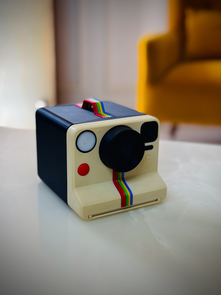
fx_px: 409
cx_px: 110
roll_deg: -0.3
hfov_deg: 30.3
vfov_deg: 39.7
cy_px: 148
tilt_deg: -17.9
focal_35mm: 48
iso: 100
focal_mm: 6.76
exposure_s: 1/50
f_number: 1.78
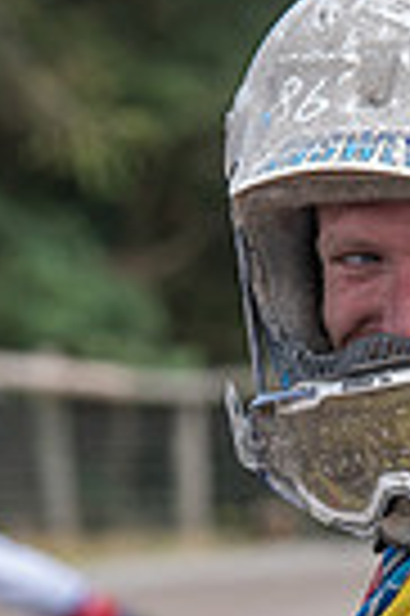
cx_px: 431
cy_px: 543
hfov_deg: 1.1
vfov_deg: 1.6
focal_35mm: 1289
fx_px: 22075
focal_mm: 200
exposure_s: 1/320
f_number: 8
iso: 200
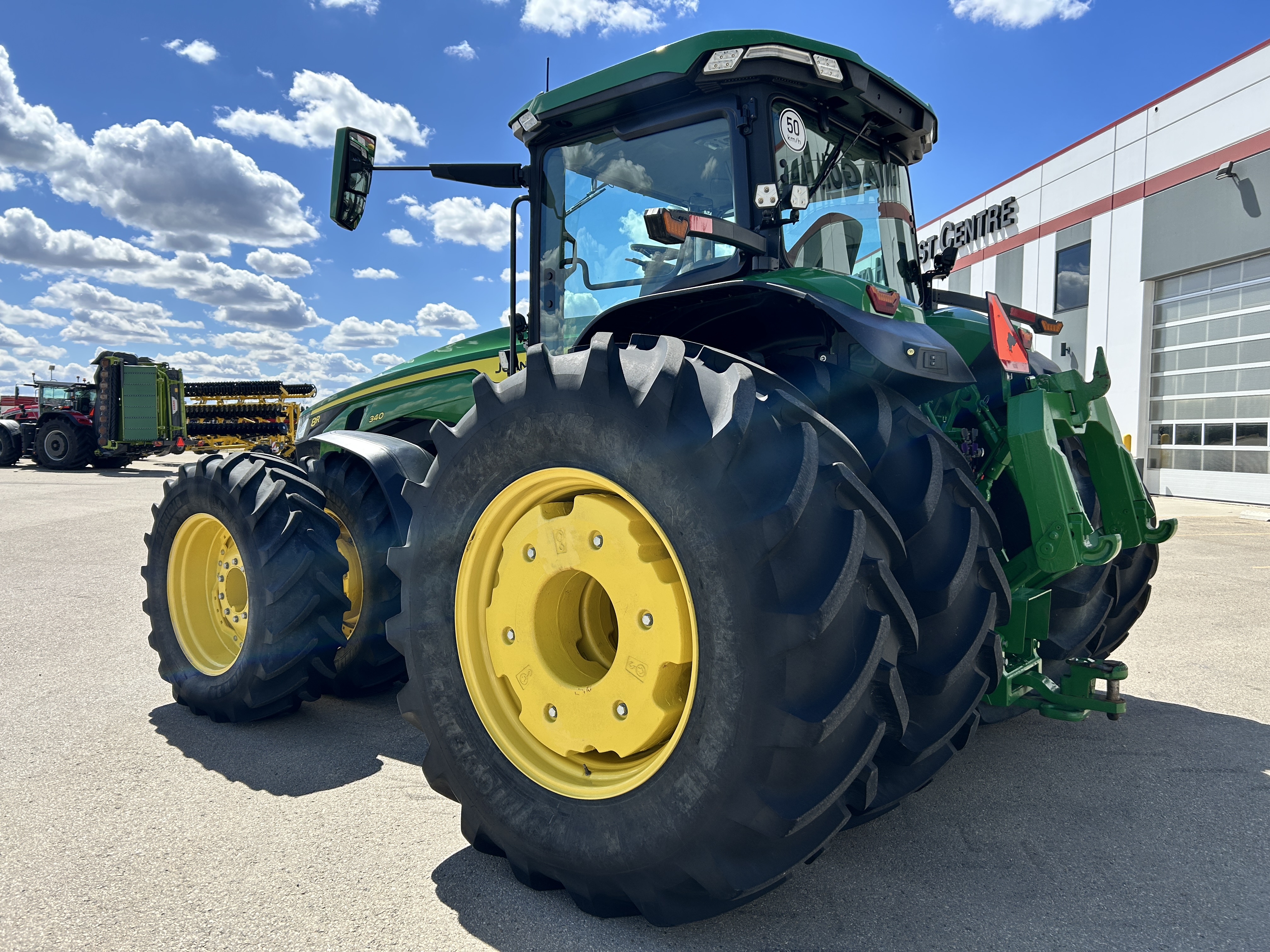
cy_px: 476
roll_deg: -0.7
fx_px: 954
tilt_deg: -3.0
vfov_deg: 53.1
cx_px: 635
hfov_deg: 67.3
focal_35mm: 26
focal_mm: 5.7
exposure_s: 1/3460
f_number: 1.5
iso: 50
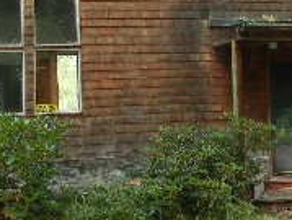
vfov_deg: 13.9
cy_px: 67
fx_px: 904
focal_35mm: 107
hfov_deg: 18.3
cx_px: 173
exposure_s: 1/137
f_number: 3.5
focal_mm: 5.4
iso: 160
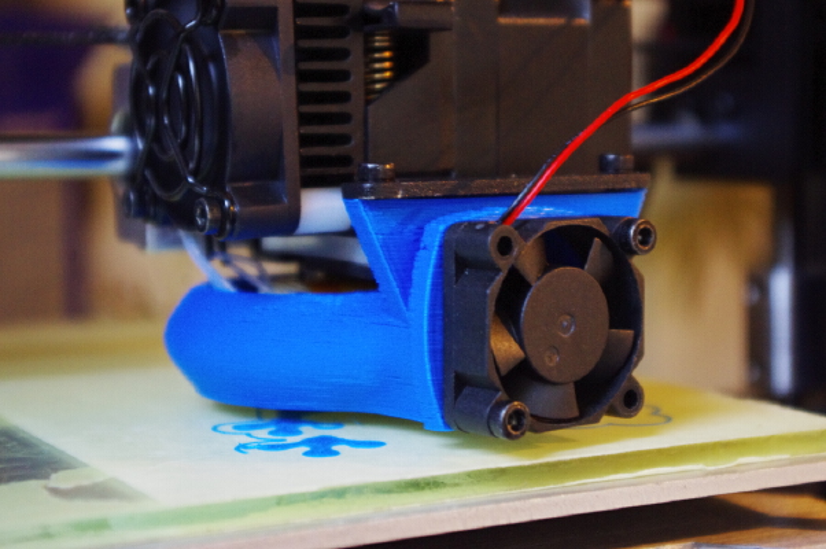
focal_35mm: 82
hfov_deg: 24.8
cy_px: 274
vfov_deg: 16.6
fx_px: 1879
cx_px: 413
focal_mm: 55
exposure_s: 1/40
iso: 1600
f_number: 5.6
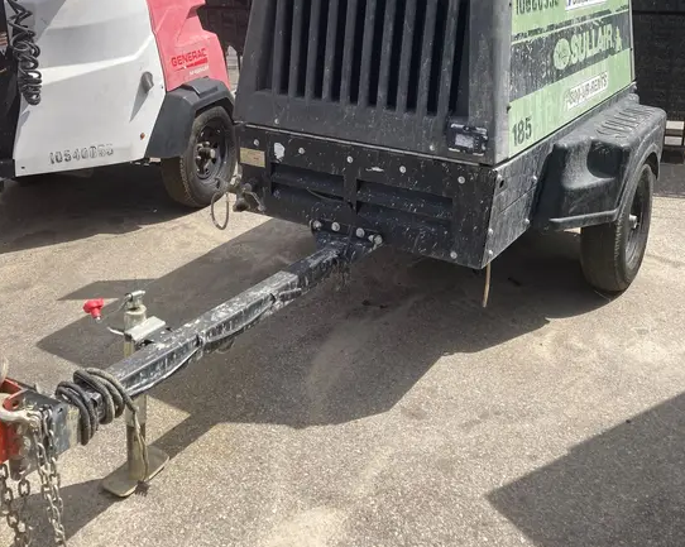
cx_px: 345
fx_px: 750
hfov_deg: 49.1
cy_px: 150
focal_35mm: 37
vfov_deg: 39.2
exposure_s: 1/1799
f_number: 1.8
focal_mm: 3.99
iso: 20
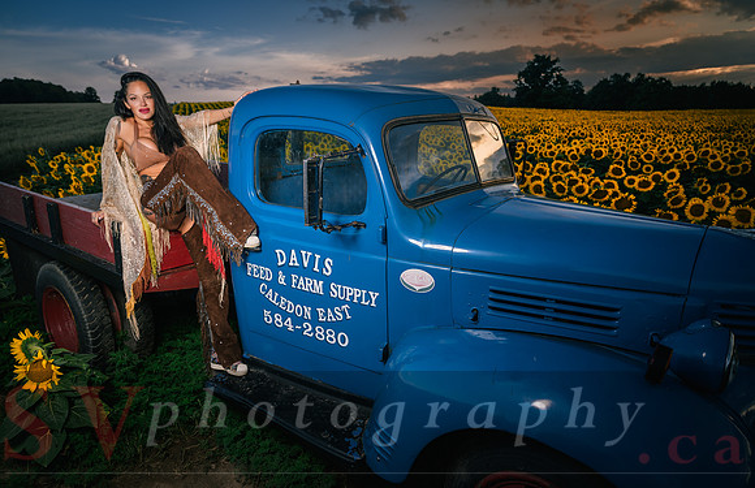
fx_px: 503
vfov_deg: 51.8
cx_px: 378
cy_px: 244
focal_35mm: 24
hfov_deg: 73.8
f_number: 3.2
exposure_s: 1/160
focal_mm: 24
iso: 100
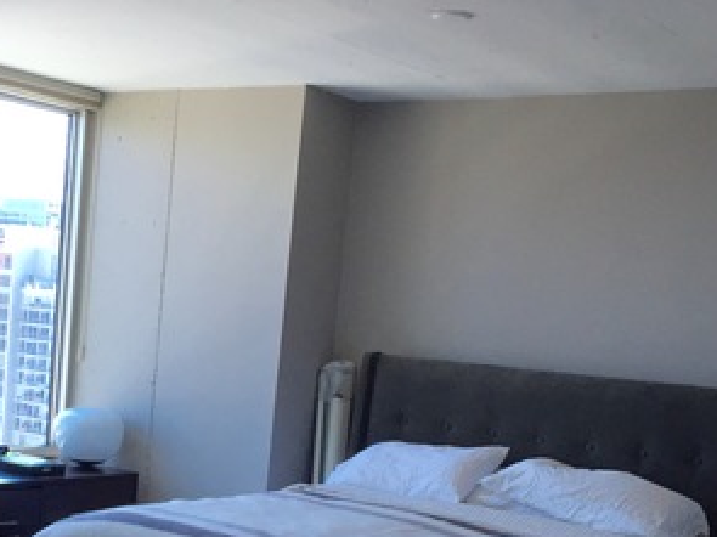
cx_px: 177
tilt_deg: -7.6
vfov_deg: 22.6
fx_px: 1304
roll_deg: -5.4
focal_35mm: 63
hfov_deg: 30.2
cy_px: 505
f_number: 2.2
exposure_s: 1/120
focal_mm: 4.15
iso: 50
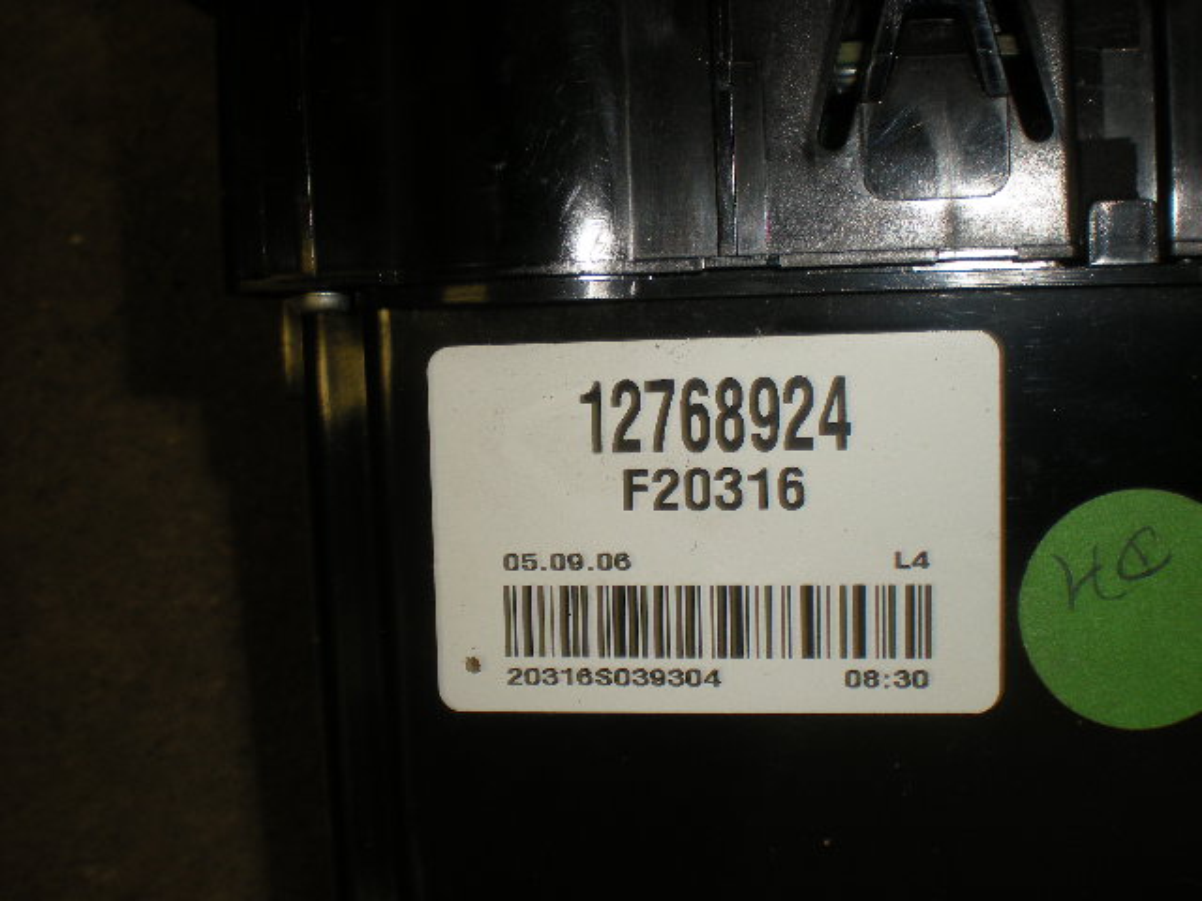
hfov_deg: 49.0
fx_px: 1320
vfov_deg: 37.7
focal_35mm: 38
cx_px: 601
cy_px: 450
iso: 64
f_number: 4.6
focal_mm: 6.3
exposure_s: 1/30
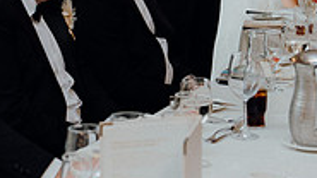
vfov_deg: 9.6
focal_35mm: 125
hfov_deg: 17.0
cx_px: 65
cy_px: -18
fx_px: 1051
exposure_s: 1/160
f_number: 3.5
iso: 1000
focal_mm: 38
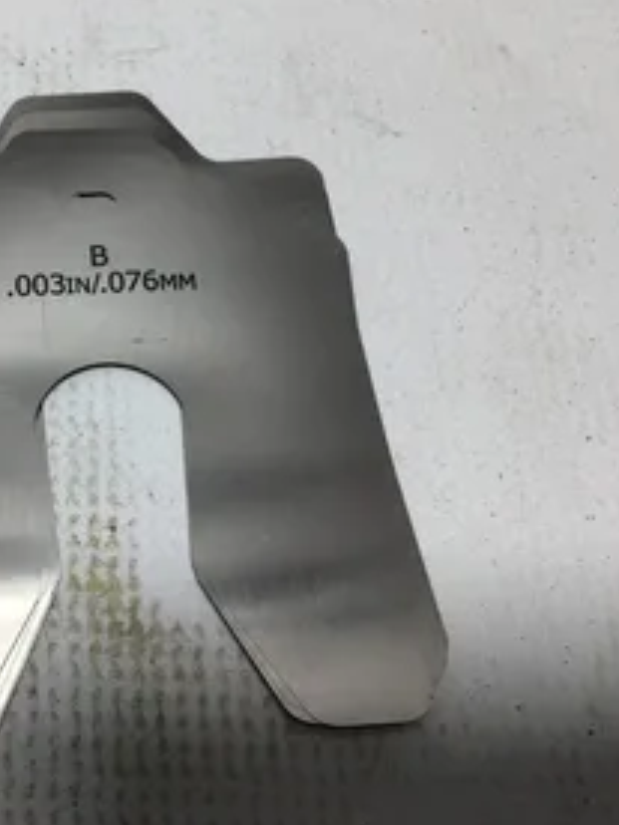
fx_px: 1073
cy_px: 395
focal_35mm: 45
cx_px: 108
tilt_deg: -62.6
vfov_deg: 42.1
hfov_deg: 31.2
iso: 25
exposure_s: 1/155
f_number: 2.4
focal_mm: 3.3
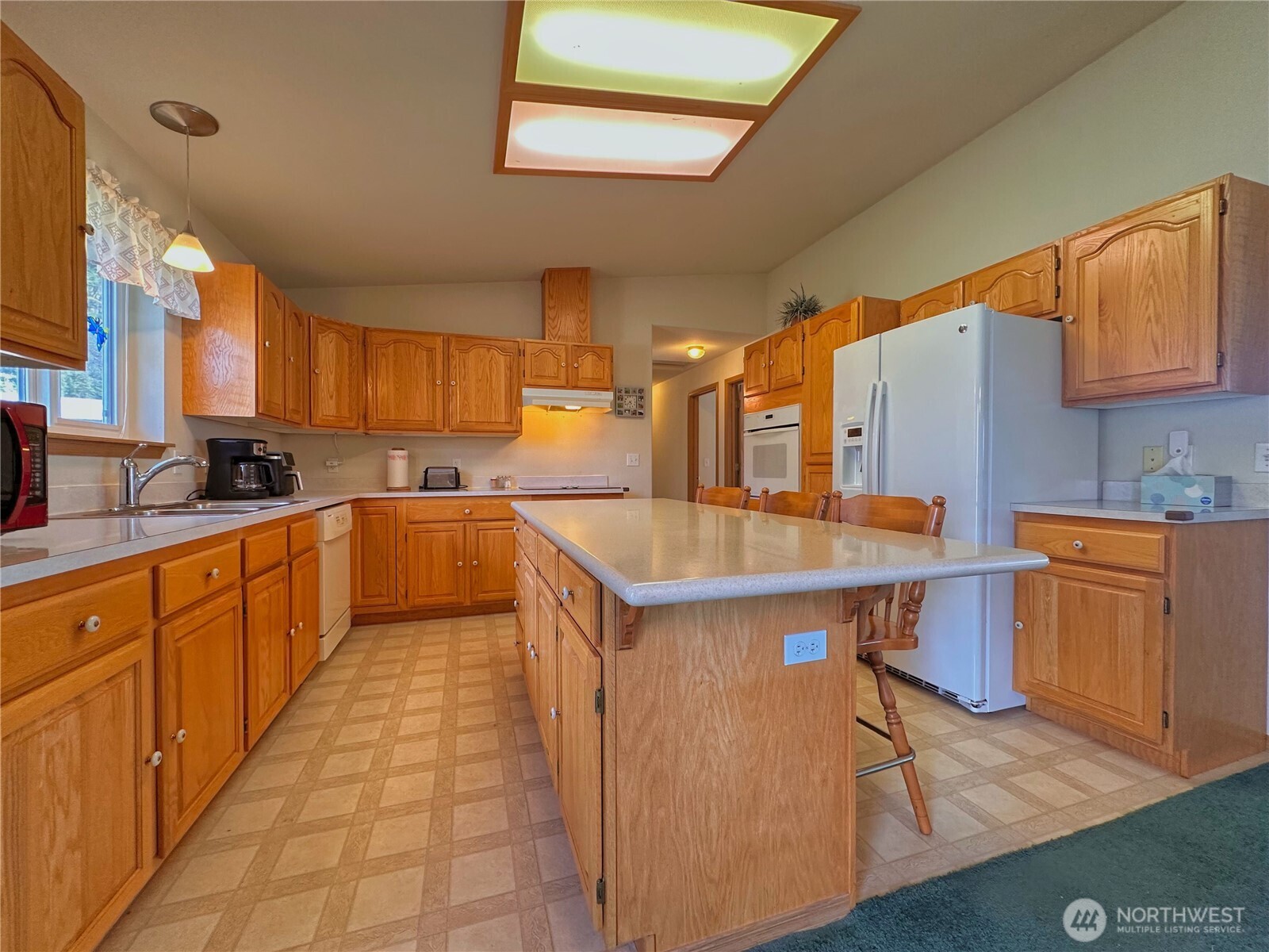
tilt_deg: -1.1
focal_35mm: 14
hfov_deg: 102.1
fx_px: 513
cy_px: 476
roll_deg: -1.4
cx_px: 634
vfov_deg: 85.7
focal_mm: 2.2
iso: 200
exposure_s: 1/120
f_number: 2.2
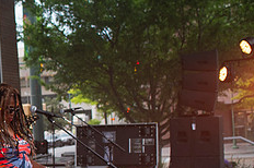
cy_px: 149
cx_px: -92
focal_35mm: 98
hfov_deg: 19.0
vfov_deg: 13.8
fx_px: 690
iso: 400
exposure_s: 1/250
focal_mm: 24
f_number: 2.8
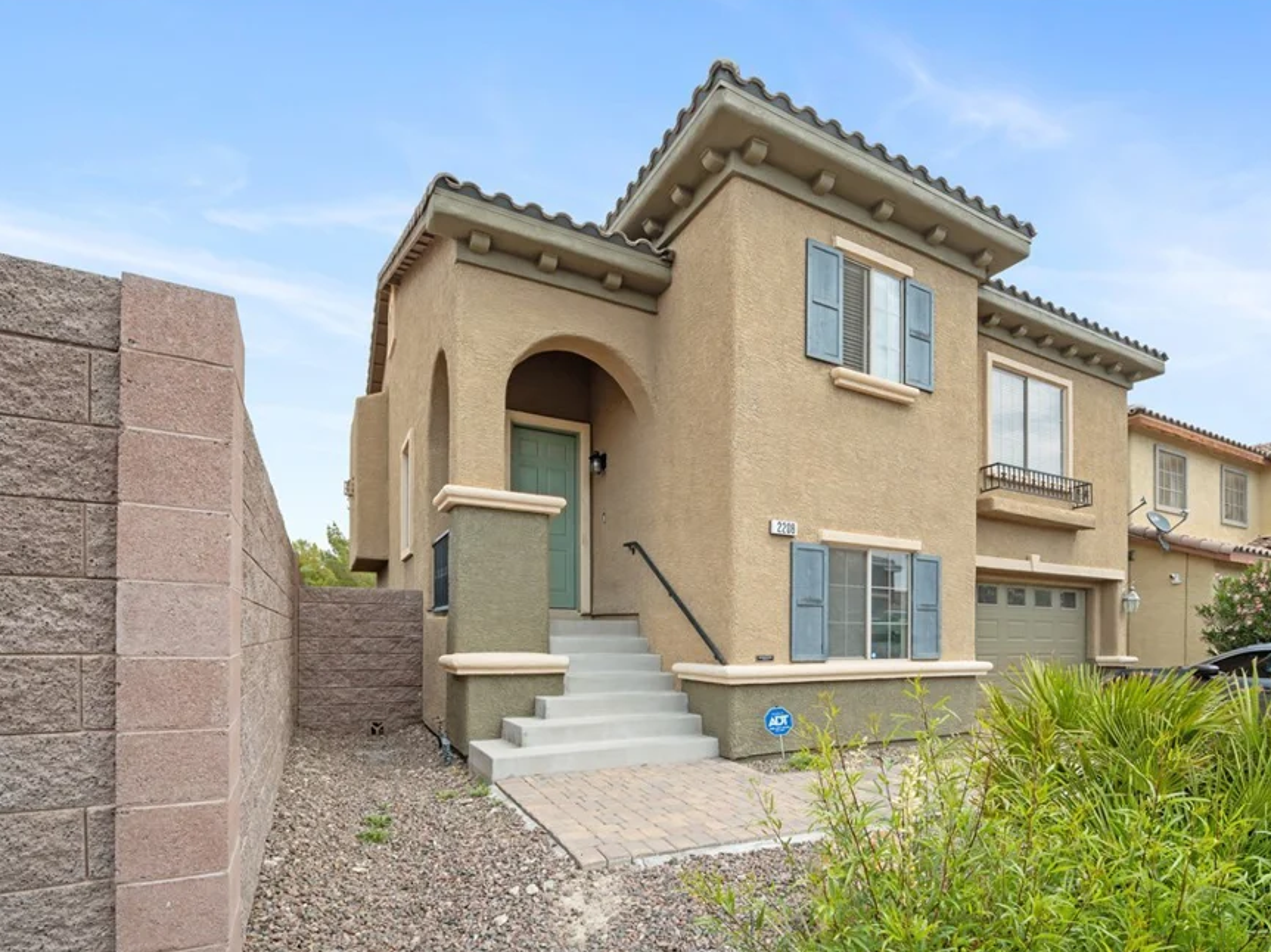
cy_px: 497
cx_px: 706
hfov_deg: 94.1
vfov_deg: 78.0
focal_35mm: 16
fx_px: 587
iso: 100
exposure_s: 1/200
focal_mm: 14
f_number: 9
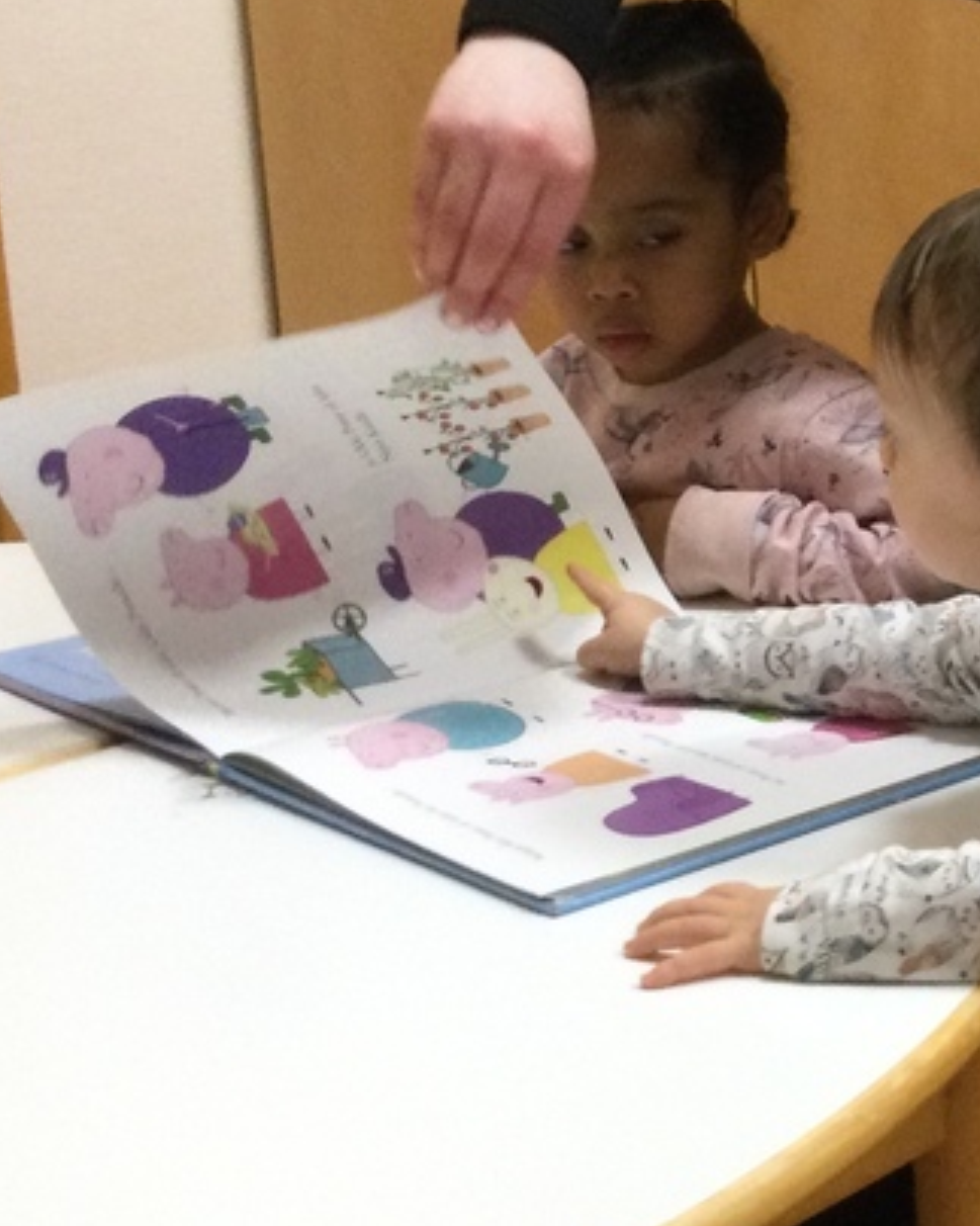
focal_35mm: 80
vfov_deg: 23.8
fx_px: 2902
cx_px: 1218
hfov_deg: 18.1
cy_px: 486
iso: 160
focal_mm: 3.3
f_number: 2.4
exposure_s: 1/33
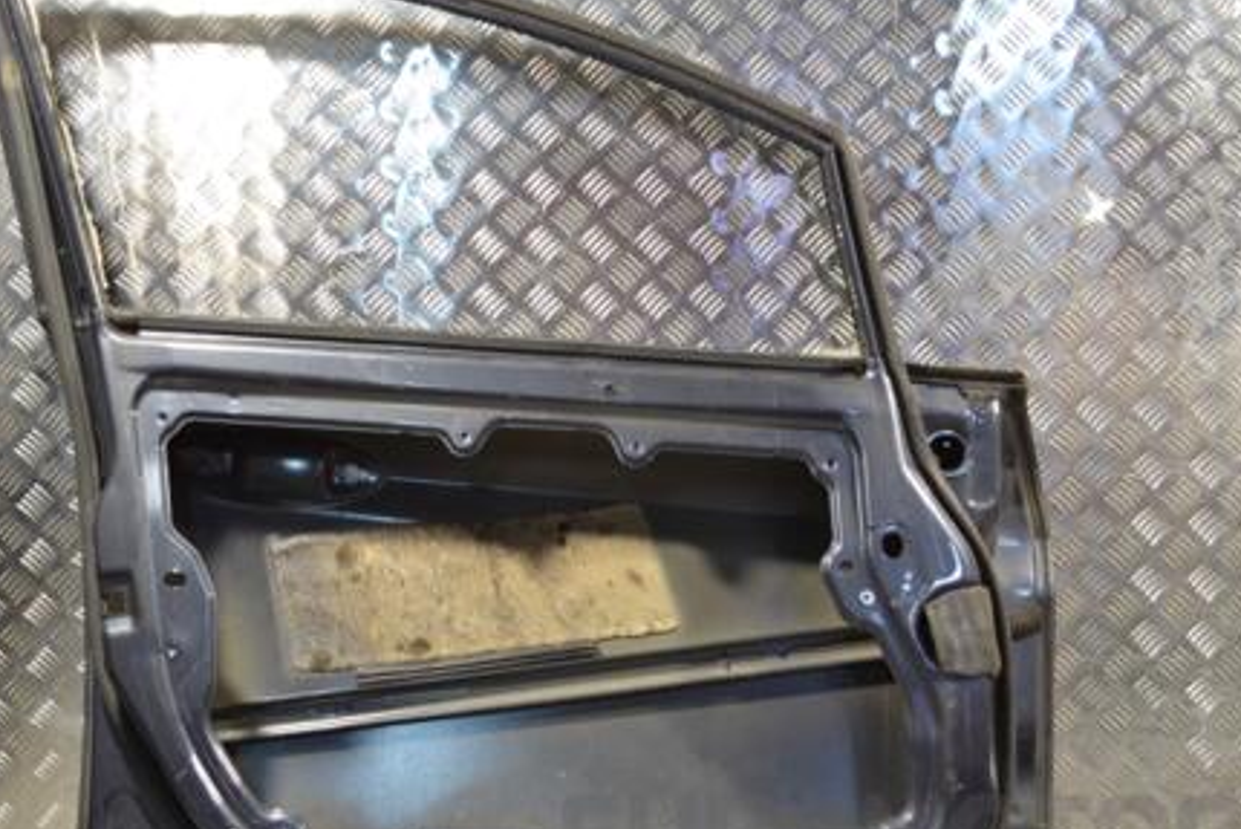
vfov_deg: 29.3
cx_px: 508
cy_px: 453
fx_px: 1586
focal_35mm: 46
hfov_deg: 42.6
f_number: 3.8
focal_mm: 22
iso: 160
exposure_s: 1/30
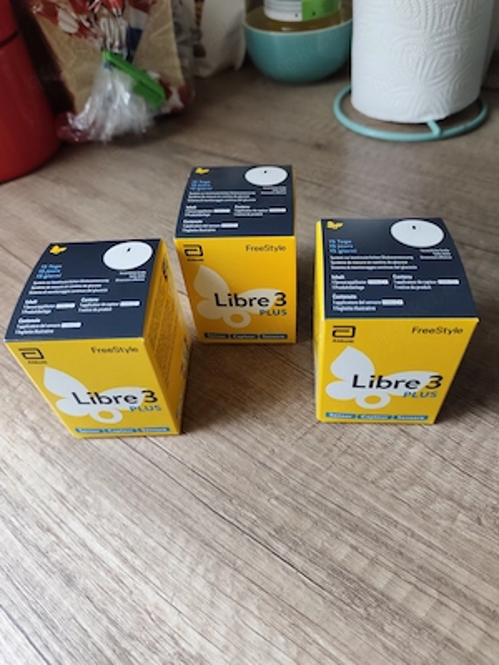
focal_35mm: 23
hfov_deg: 58.9
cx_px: 250
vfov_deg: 73.9
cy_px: 332
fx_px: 442
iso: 400
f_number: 1.7
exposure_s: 1/62.1
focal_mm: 6.04
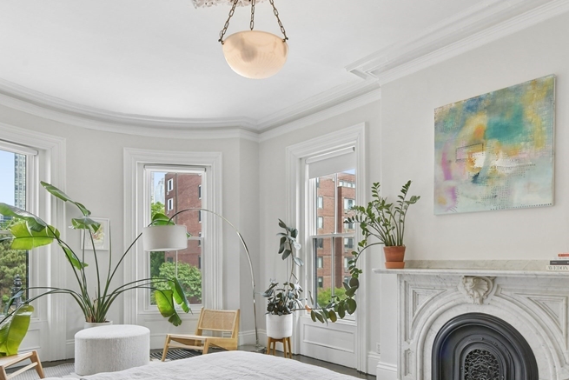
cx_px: 298
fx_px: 395
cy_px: 270
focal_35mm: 25
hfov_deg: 71.5
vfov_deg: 49.9
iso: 640
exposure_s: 1/25
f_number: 9
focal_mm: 16
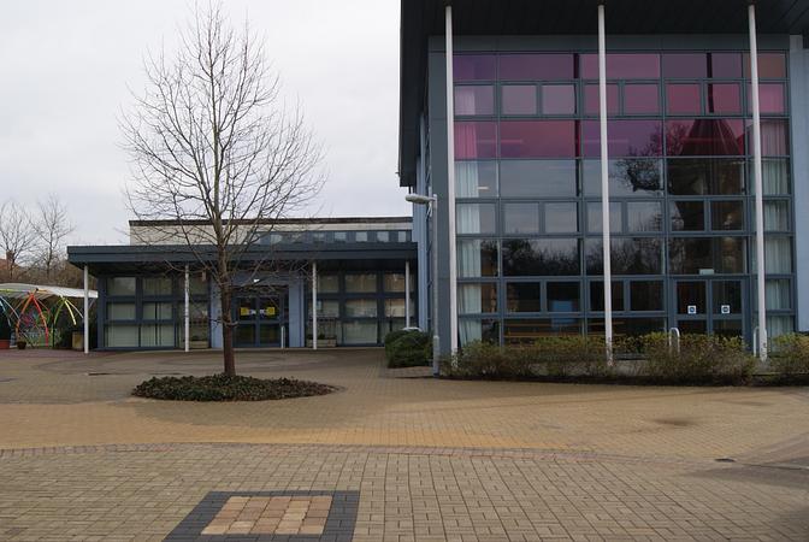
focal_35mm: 39
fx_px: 878
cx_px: 404
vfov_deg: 34.3
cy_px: 271
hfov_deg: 49.5
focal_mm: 26
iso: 100
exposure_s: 1/80
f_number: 10
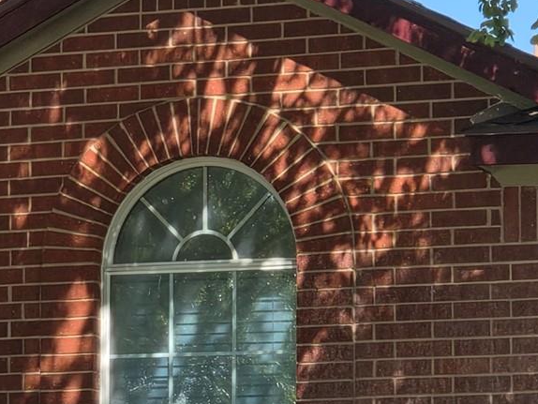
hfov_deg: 8.0
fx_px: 3825
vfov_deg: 6.0
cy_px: 414
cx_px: 131
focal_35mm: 246
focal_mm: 7
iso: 25
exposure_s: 1/470
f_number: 2.4
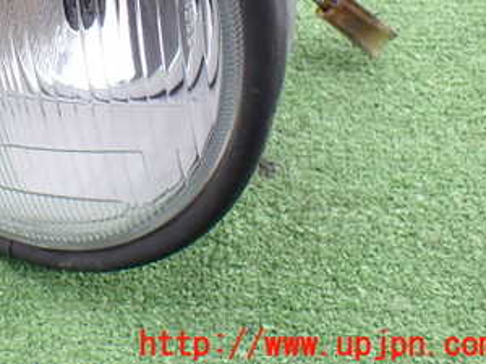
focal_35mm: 60
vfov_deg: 23.4
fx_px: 842
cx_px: 19
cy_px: 2
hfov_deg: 30.3
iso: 100
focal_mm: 5.4
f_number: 2.3
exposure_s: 1/125
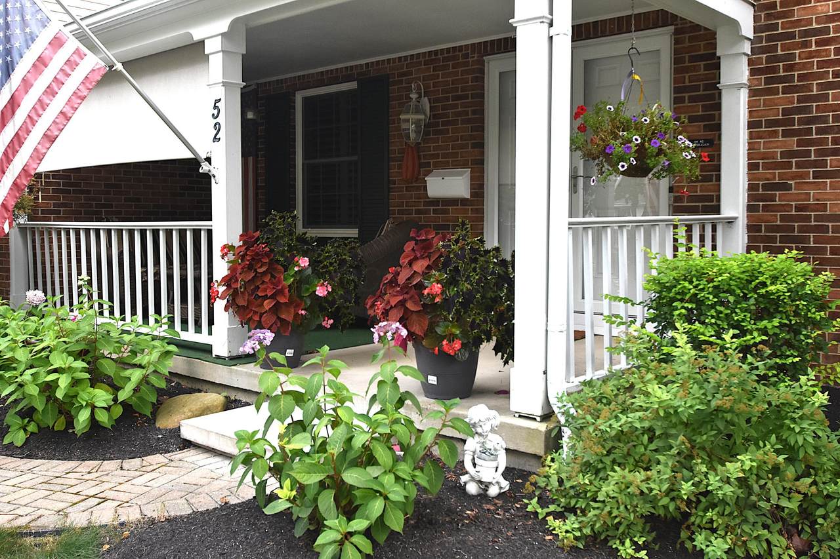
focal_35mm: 36
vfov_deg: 36.9
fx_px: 840
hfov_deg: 53.1
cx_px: 420
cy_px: 280
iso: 800
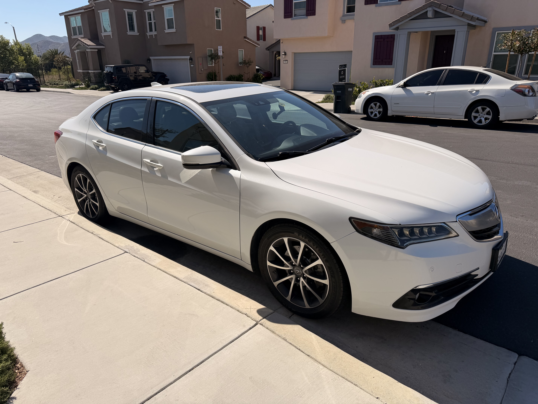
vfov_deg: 56.8
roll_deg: +0.7
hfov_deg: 71.6
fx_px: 373
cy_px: 202
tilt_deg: -20.4
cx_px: 269
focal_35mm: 24
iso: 80
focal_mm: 6.76
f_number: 1.78
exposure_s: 1/8130
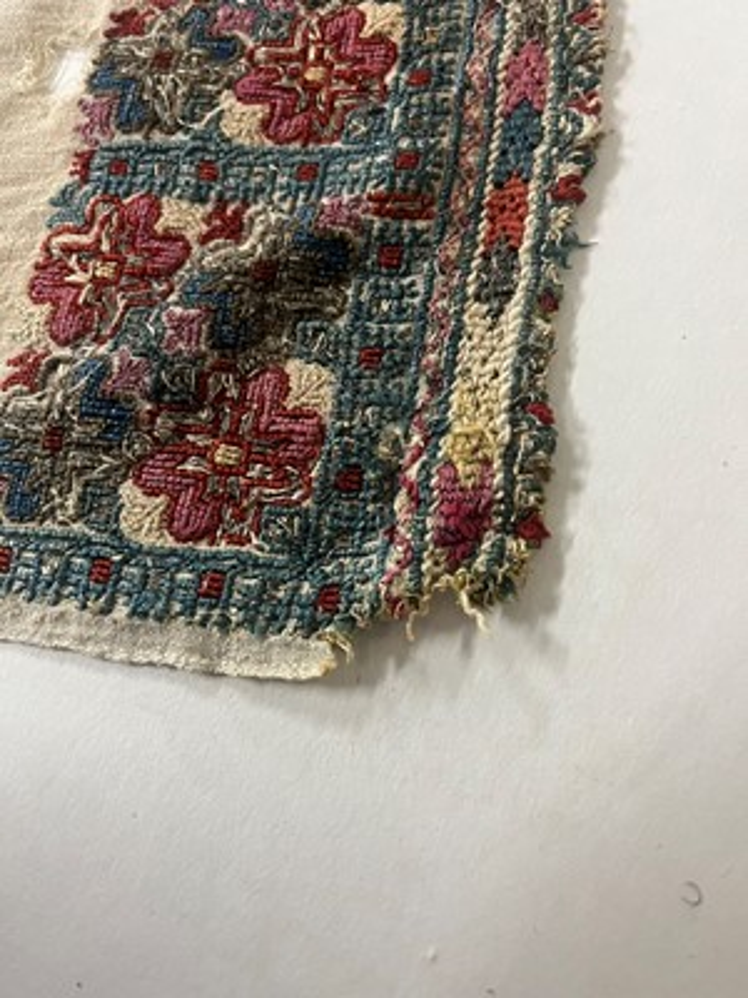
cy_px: 499
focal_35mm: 26
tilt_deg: -71.6
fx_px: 749
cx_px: 374
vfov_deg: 67.3
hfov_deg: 53.1
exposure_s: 1/50
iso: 200
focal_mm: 5.1
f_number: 1.6
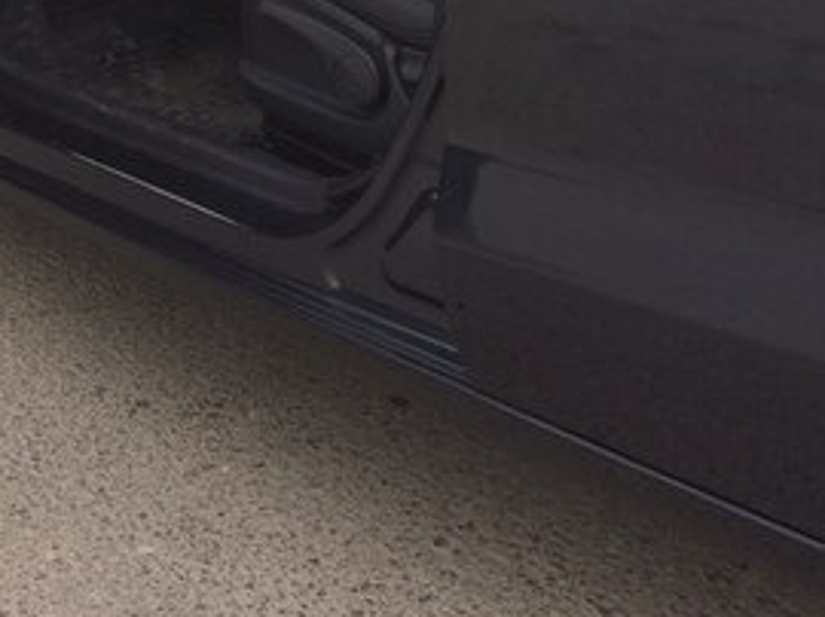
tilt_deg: -13.2
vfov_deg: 19.6
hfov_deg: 26.6
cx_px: 98
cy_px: -93
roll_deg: +1.2
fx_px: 1691
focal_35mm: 71
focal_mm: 4.15
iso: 32
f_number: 2.2
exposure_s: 1/519
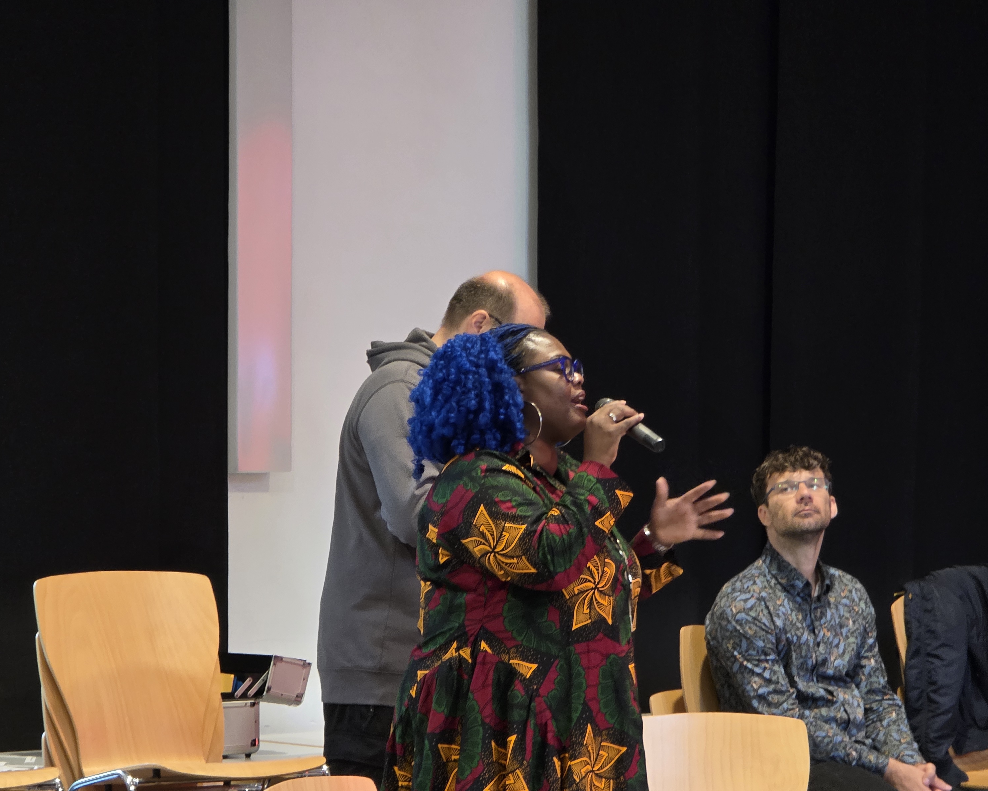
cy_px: 475
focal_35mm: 151
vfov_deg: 10.2
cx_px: 546
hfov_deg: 12.8
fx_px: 4415
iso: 1000
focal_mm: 18.6
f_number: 3.4
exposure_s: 1/42.4
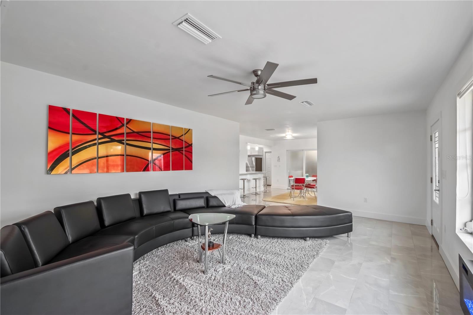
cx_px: 236
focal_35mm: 15
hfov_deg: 100.4
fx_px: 197
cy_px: 158
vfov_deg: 77.3
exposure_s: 1/2
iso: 250
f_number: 9
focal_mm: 10
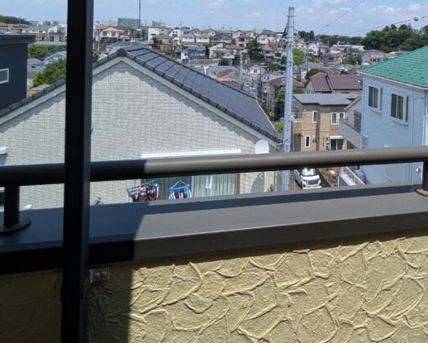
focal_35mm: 27
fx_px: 342
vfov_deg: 48.3
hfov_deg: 62.0
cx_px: 295
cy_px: 42
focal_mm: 1.83
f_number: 2.2
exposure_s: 1/1658
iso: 51
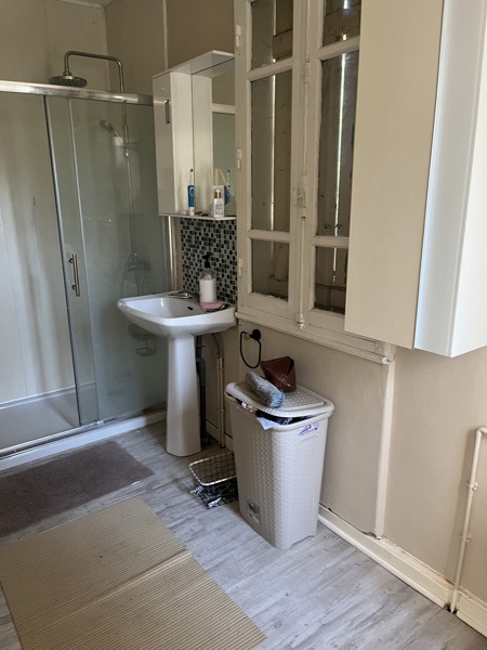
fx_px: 488
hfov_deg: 53.1
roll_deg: -0.7
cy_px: 325
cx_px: 244
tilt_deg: -16.0
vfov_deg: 67.3
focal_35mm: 26
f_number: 1.6
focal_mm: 5.1
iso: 250
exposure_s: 1/60
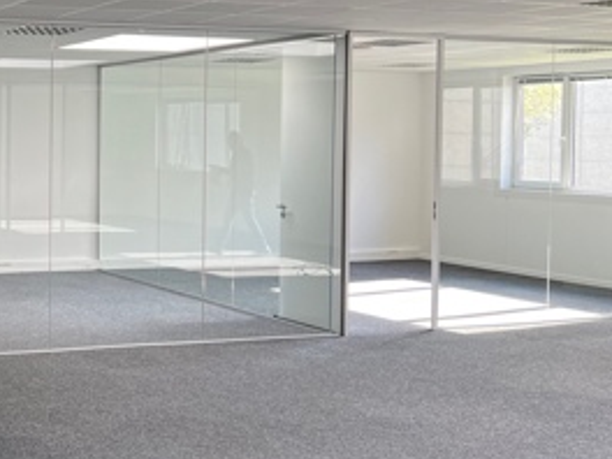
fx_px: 1043
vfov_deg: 24.7
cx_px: -60
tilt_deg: -2.0
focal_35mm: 59
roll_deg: +0.2
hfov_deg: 29.5
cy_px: 162
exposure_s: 1/121
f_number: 1.5
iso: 64
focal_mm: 5.7
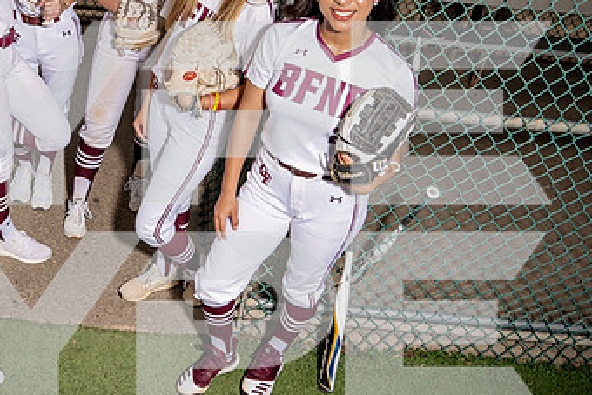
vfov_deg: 32.2
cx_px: 108
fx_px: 674
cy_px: 114
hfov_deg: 44.8
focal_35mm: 41
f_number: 8
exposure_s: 1/250
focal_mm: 24
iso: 100
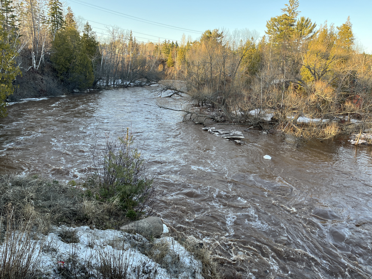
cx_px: 186
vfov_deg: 53.1
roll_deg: -2.7
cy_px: 140
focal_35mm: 26
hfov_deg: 67.3
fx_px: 279
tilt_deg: -14.2
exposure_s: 1/194
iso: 50
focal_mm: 5.1
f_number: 1.6
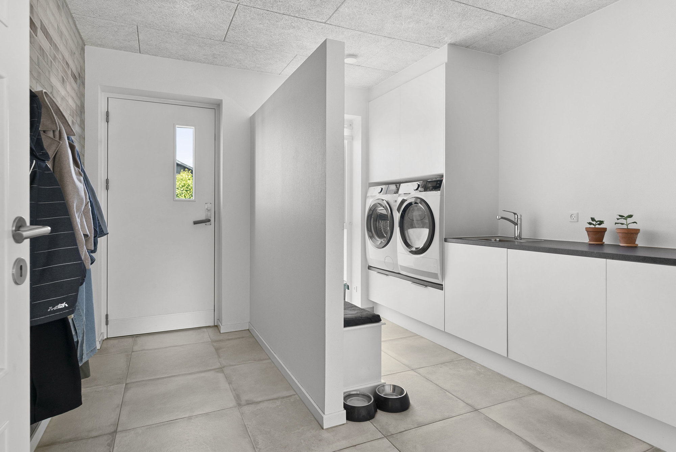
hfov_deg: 83.9
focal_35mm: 20
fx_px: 376
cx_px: 338
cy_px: 226
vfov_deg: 62.0
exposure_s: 1.3
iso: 100
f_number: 11
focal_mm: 20
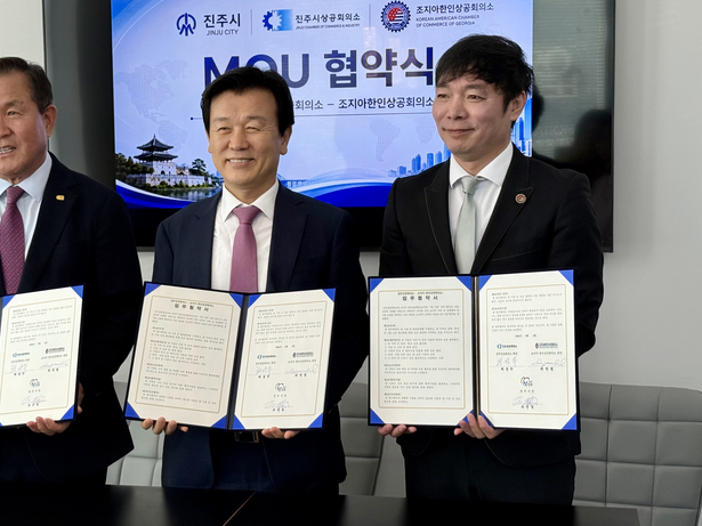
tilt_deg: -2.2
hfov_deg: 30.1
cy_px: 249
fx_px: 1298
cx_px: 241
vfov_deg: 22.9
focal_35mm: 64
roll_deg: +1.5
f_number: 1.78
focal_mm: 6.76
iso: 80
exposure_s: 1/212
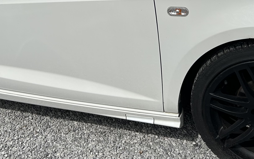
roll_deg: +7.3
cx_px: 112
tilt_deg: -18.7
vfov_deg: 18.4
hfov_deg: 30.2
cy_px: -19
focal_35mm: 68
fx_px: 471
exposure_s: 1/11364
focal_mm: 5.7
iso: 50
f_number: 1.5
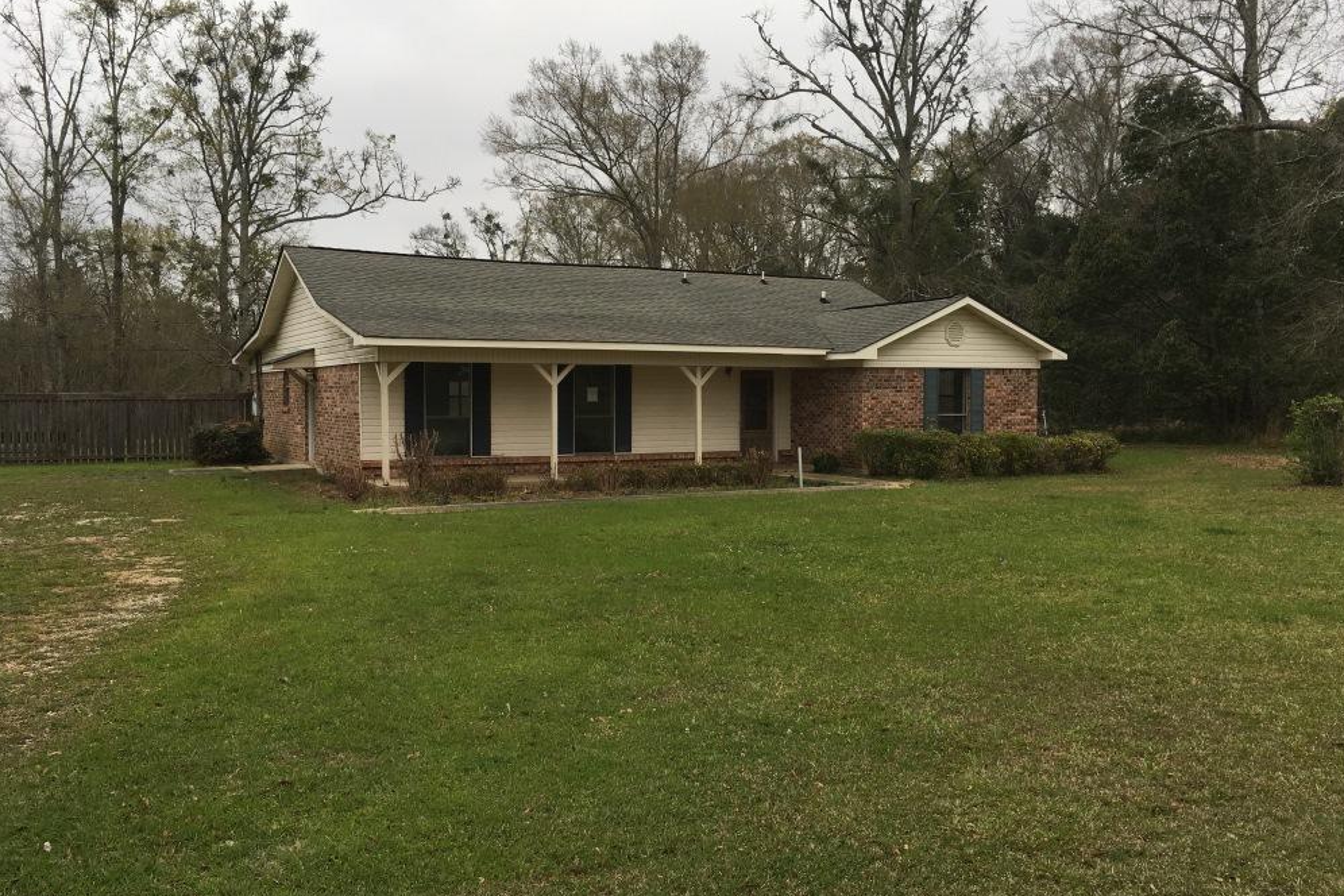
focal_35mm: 31
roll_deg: +0.9
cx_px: 690
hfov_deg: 60.3
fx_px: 1157
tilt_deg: -0.8
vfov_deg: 42.3
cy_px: 426
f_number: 2.2
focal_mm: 4.15
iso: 25
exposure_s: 1/202
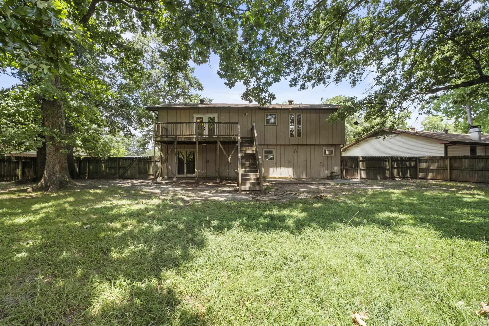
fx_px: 204
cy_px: 163
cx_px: 244
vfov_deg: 77.3
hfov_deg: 100.4
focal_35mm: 15
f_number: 8
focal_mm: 10
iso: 400
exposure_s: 1/40
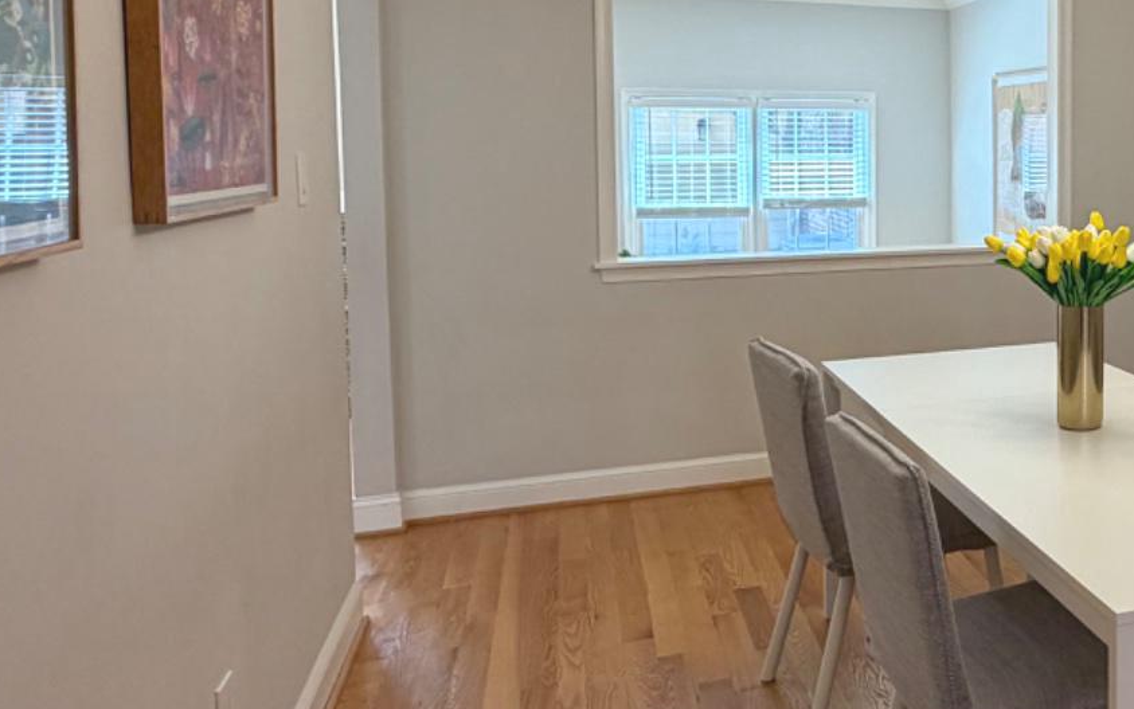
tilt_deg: -3.3
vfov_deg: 34.8
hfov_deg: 48.0
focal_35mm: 36
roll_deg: -0.4
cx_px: 1036
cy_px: 204
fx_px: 1113
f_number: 2.2
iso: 125
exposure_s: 1/120
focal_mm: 2.22
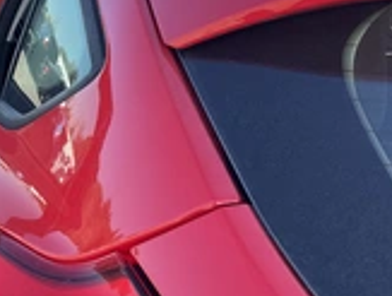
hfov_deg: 25.6
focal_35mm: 71
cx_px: -24
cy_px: 67
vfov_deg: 20.6
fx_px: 806
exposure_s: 1/495
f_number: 1.8
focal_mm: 3
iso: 25
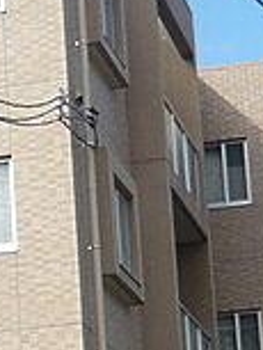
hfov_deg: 7.8
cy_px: 185
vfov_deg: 10.5
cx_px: -71
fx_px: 1902
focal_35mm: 188
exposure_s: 1/800
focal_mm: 4.9
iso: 100
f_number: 2.9
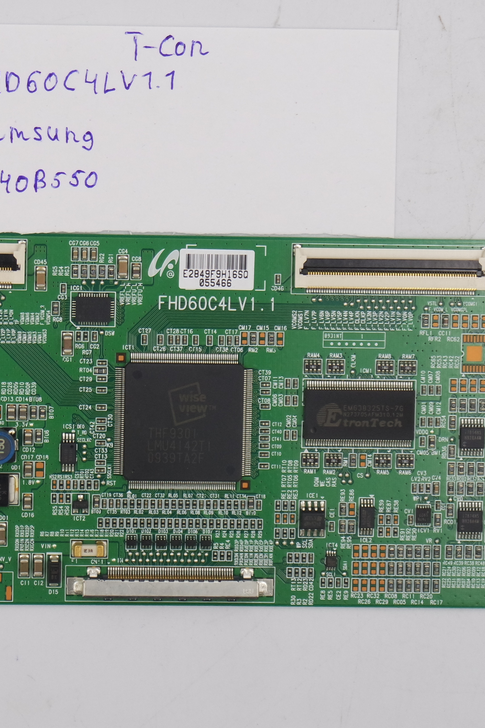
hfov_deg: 10.8
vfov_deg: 16.1
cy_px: 306
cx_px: 184
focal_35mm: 127
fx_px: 2566
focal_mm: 27
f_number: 5.6
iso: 200
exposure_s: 1/125
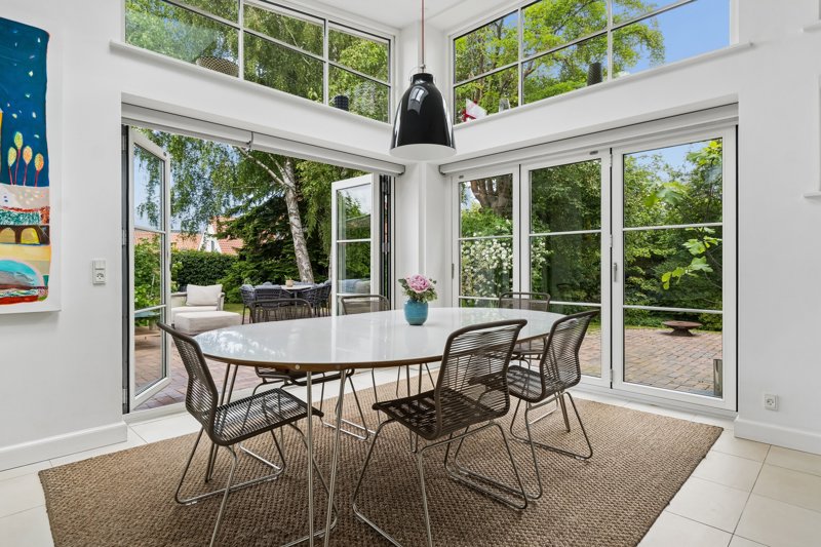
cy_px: 274
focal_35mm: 20
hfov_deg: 83.3
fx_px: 462
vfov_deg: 61.3
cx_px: 410
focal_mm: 13.5
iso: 200
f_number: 8
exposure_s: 1/25
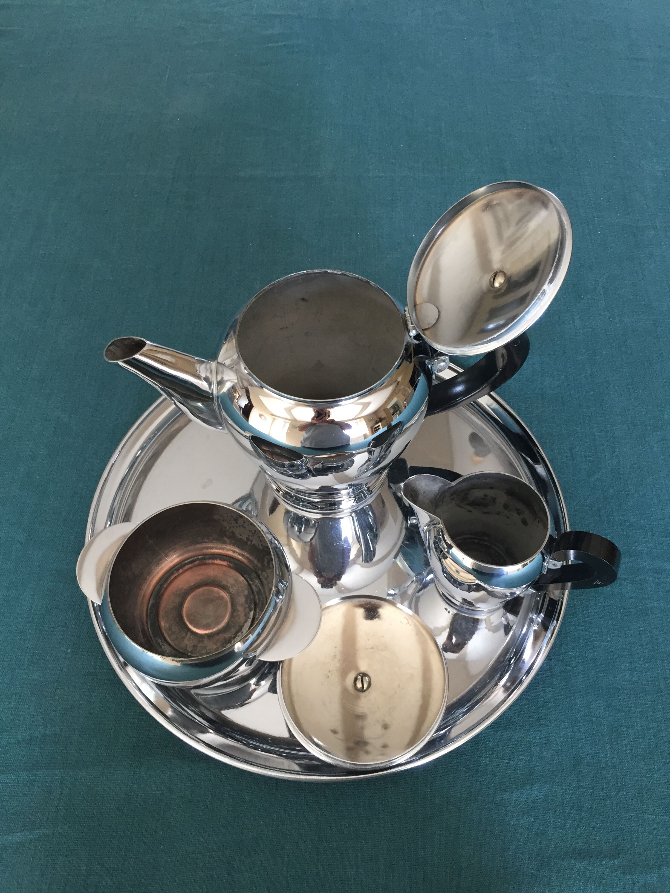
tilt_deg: -59.2
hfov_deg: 48.2
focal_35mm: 29
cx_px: 335
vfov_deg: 61.7
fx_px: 748
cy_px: 446
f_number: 2.2
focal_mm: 4.15
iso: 64
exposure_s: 1/33
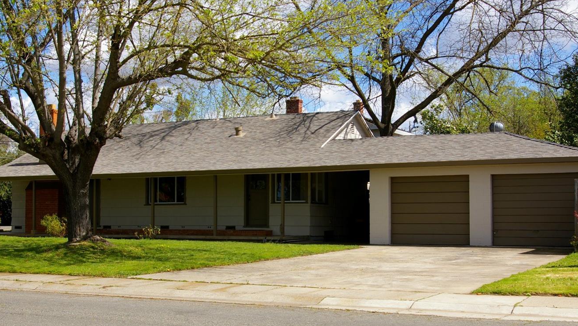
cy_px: 176
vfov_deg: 21.6
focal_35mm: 56
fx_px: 852
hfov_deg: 37.5
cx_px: 286
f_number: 11
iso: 200
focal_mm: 31
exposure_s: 1/250
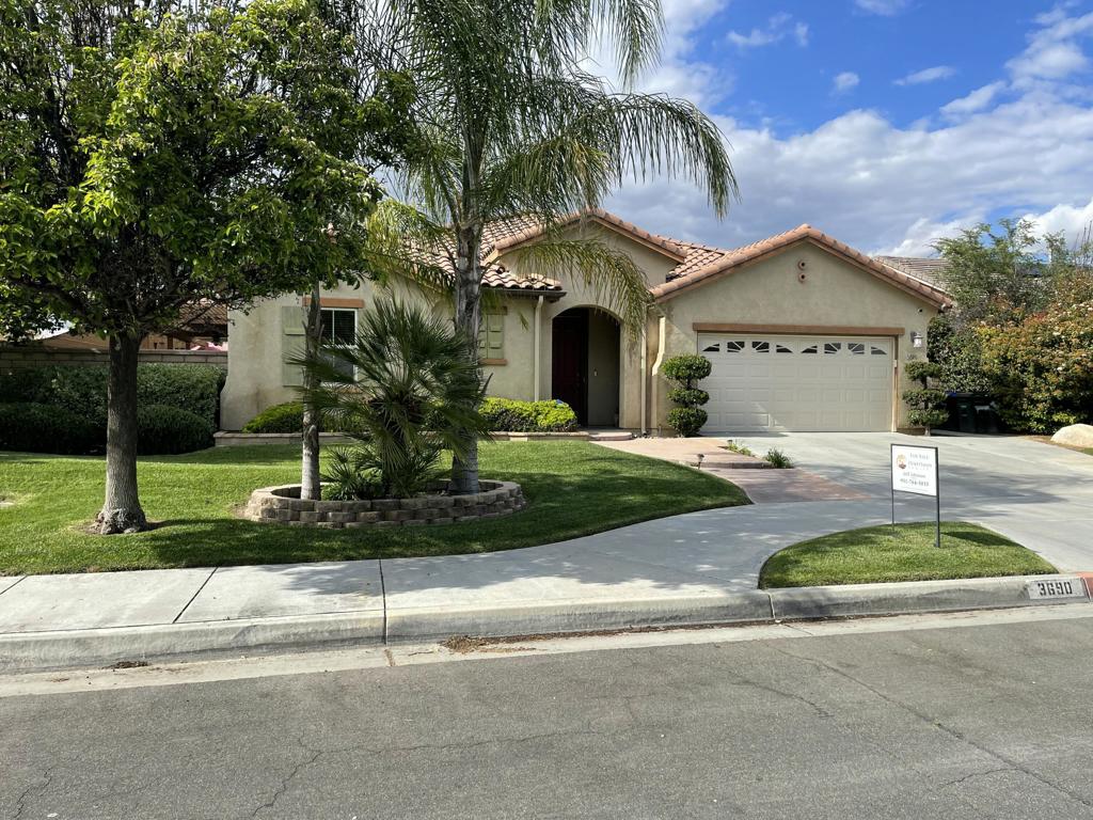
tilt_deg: -1.1
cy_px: 410
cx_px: 546
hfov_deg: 67.3
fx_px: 821
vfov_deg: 53.1
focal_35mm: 26
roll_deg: -0.4
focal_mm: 4.2
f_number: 1.6
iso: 32
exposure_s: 1/2564
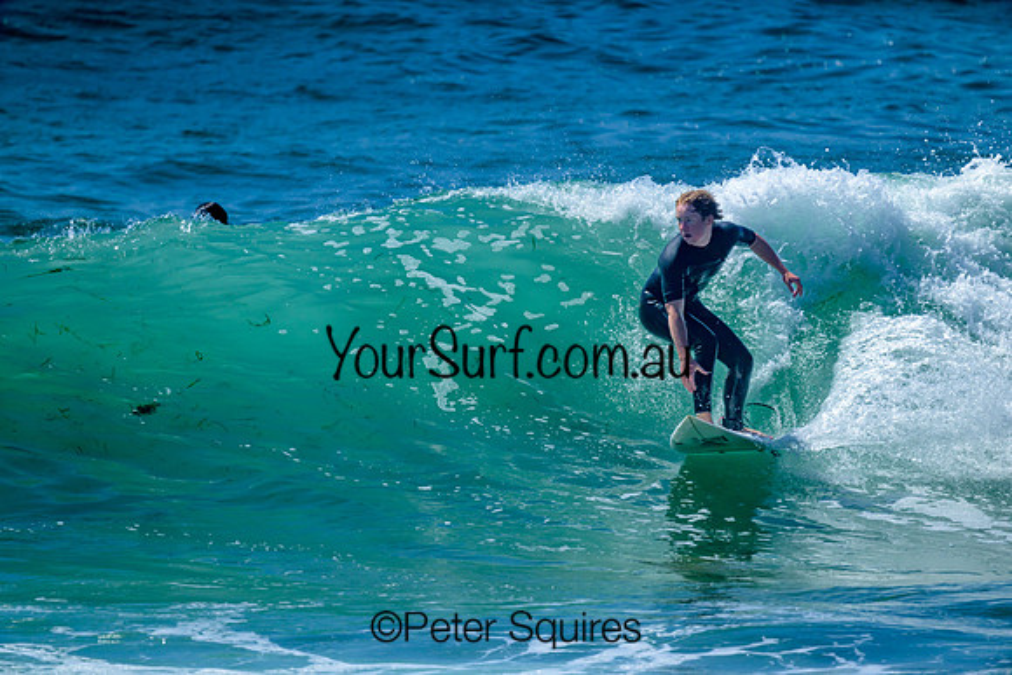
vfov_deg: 1.2
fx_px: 31490
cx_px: 506
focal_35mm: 1120
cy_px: 338
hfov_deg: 1.8
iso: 400
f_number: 9
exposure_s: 1/2000
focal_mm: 1120
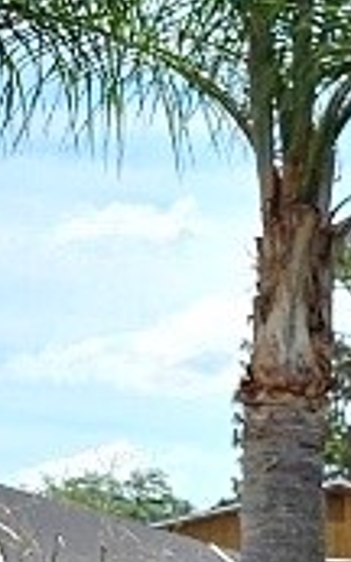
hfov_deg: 4.5
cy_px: 809
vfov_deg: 9.1
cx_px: 2074
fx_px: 3462
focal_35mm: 226
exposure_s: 1/2500
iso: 25
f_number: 1.8
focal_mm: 5.4
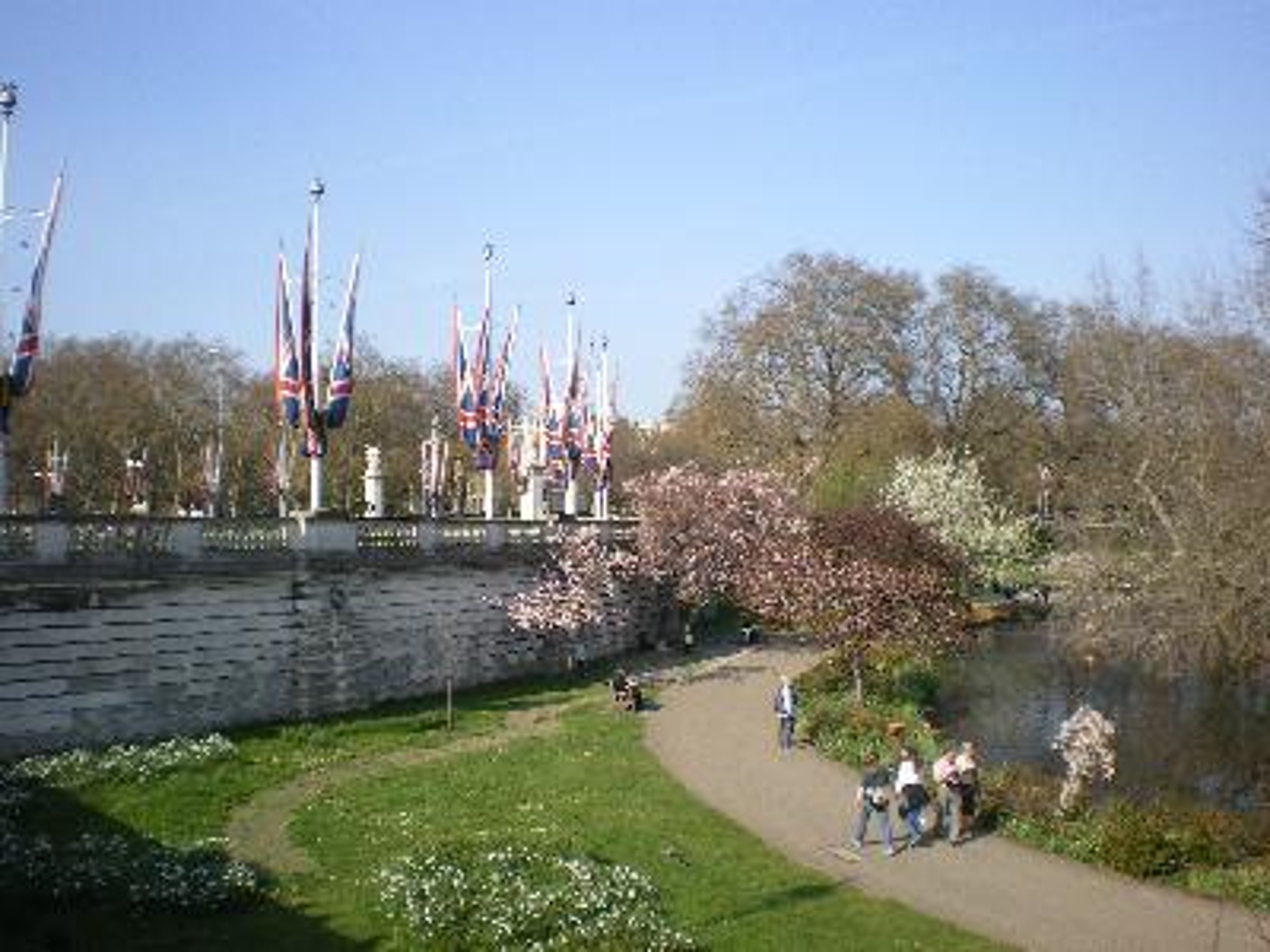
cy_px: 476
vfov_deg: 39.7
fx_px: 1321
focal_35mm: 36
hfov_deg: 51.4
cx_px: 635
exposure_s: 1/250
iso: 50
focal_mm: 6.3
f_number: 4.6
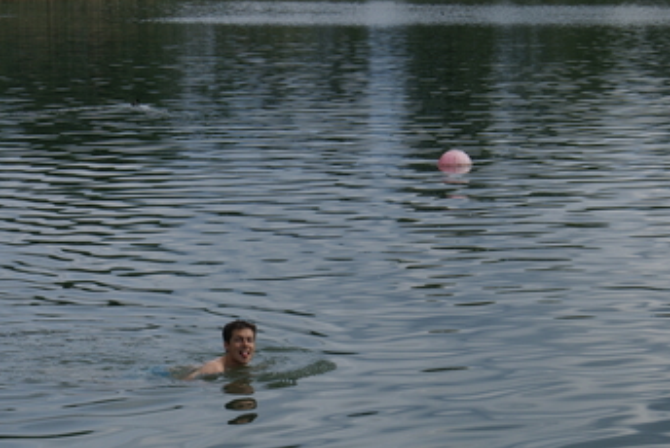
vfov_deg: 8.3
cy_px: 295
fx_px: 3073
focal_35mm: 165
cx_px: 240
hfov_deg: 12.4
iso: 100
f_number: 7.1
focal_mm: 70
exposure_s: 1/320
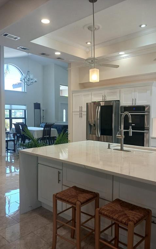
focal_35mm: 29
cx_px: 73
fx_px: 197
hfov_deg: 43.1
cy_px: 125
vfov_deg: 64.6
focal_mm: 4
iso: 125
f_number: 1.8
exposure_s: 1/60
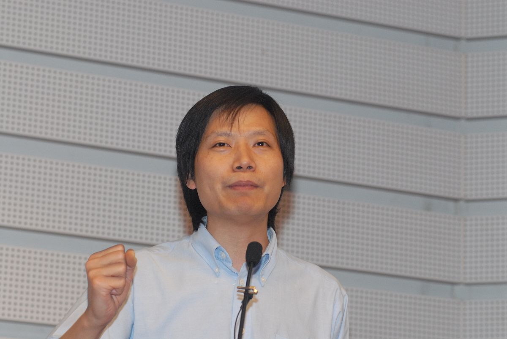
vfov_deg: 9.2
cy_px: 170
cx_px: 254
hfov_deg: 13.7
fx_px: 2115
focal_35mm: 150
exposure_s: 1/60
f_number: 5.6
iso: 1000
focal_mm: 100
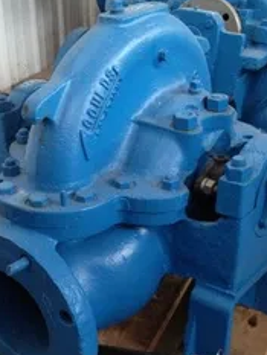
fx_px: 616
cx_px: 130
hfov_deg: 24.4
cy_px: 254
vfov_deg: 31.7
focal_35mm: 60
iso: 400
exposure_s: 1/17
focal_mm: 4.28
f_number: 2.4
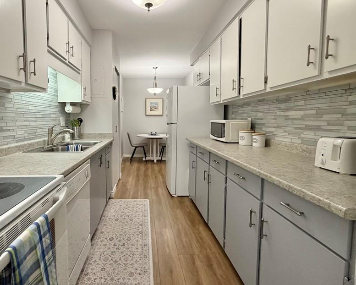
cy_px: 132
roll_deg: +0.3
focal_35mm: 18
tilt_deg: -3.3
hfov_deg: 85.4
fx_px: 190
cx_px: 145
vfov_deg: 73.7
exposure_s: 1/120
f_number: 2.2
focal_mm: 2.22
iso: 320
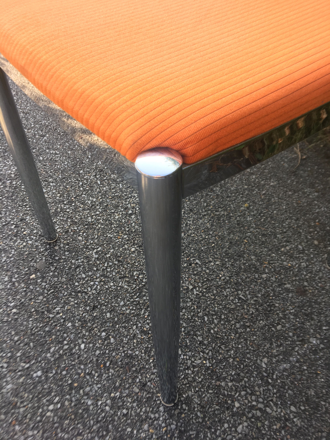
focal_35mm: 29
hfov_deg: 48.2
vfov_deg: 61.7
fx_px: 369
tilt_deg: -48.0
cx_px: 165
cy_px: 220
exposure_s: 1/140
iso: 25
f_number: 2.2
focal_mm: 4.15
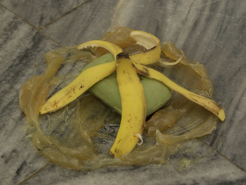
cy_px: 92
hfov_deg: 19.8
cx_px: 123
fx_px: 703
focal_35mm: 99
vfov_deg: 14.9
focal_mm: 21.3
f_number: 3.8
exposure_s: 1/13
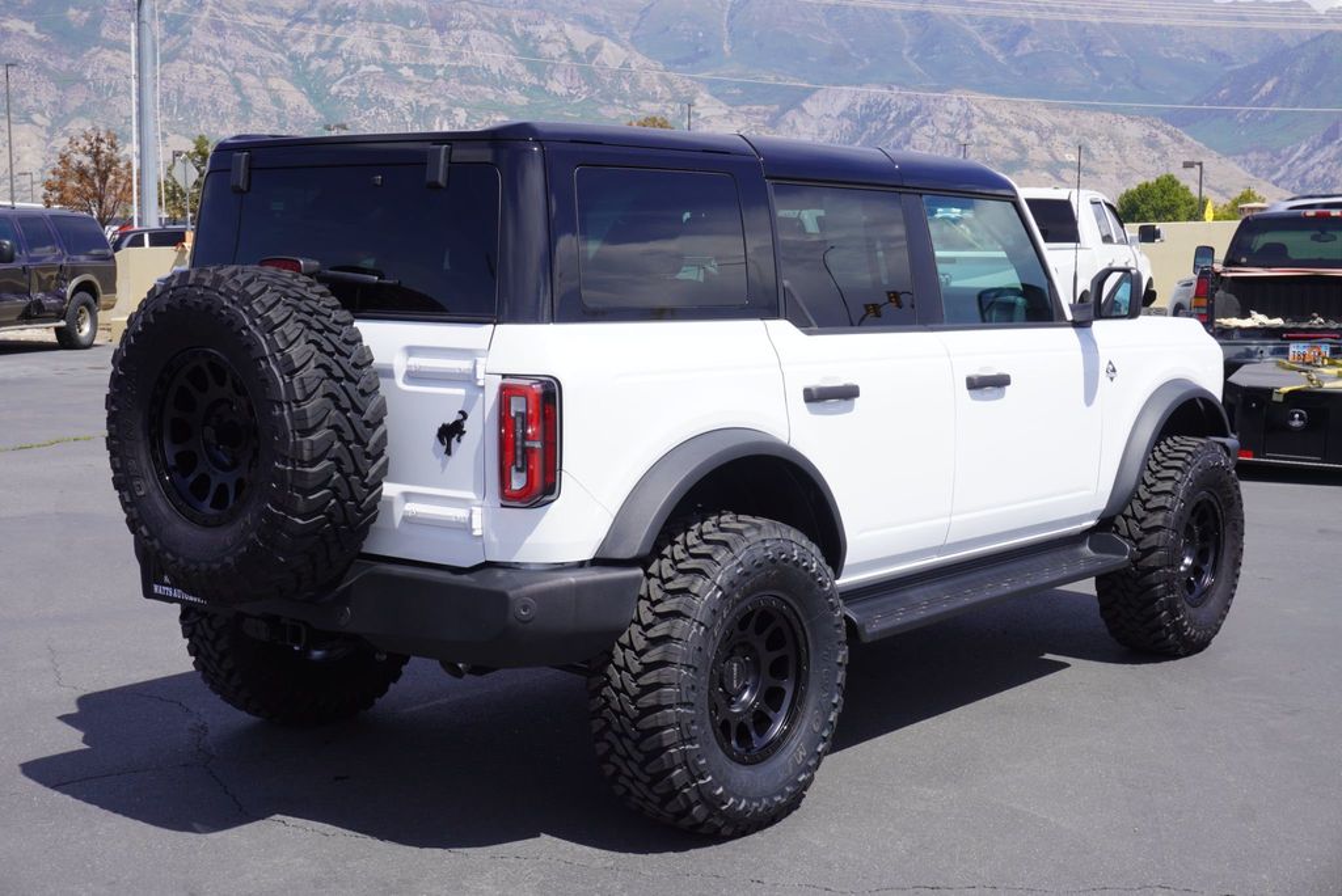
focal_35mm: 46
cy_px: 448
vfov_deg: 29.0
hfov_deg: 42.3
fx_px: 1734
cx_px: 671
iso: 100
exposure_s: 1/125
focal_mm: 31
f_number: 11
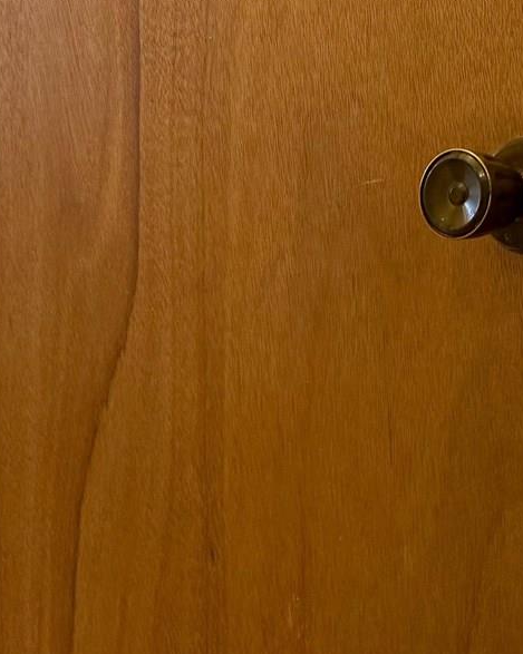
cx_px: -230
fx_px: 1781
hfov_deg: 15.6
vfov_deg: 20.8
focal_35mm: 92
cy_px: 277
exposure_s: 1/120
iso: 160
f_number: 1.78
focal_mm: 6.76
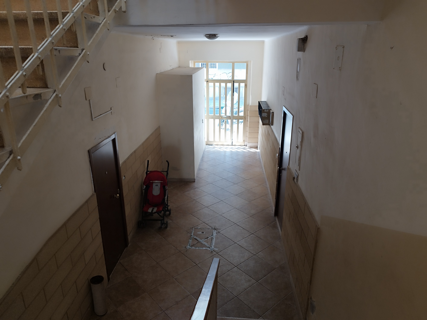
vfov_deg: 56.8
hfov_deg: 71.6
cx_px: 214
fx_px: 296
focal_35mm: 24
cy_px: 160
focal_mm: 5.89
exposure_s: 1/50
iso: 70
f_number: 1.89
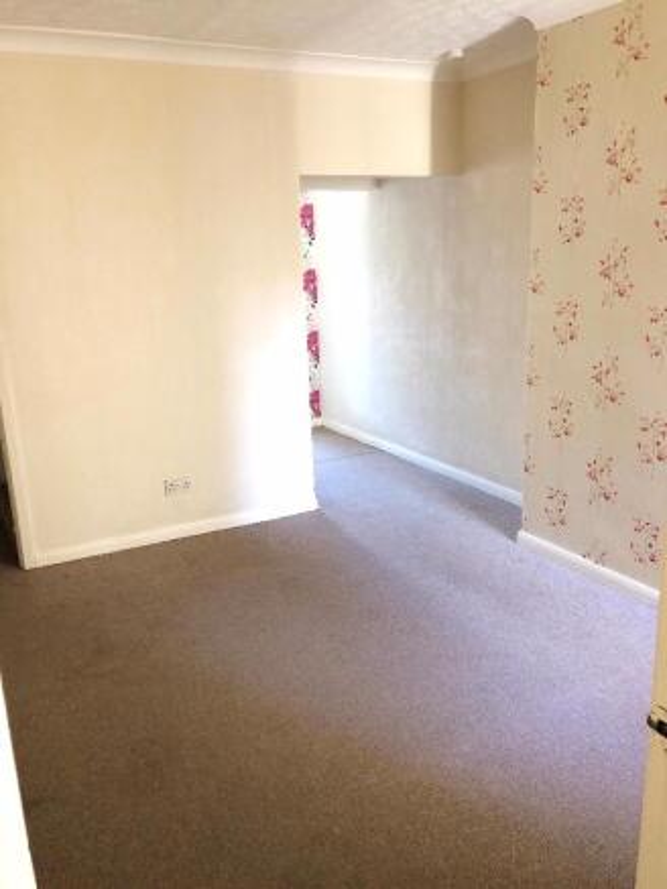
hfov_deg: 48.2
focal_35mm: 29
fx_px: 745
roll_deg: +2.7
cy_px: 444
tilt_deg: -15.4
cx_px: 334
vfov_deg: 61.6
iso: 100
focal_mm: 4.15
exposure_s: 1/33
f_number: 2.2
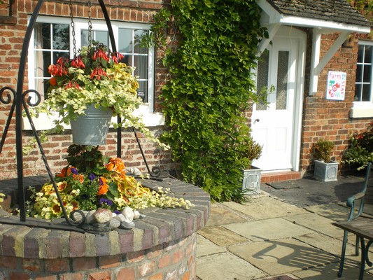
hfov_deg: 39.6
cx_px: 186
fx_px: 517
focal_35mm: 48
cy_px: 140
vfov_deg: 30.3
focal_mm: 8.4
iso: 64
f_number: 5.2
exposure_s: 1/400
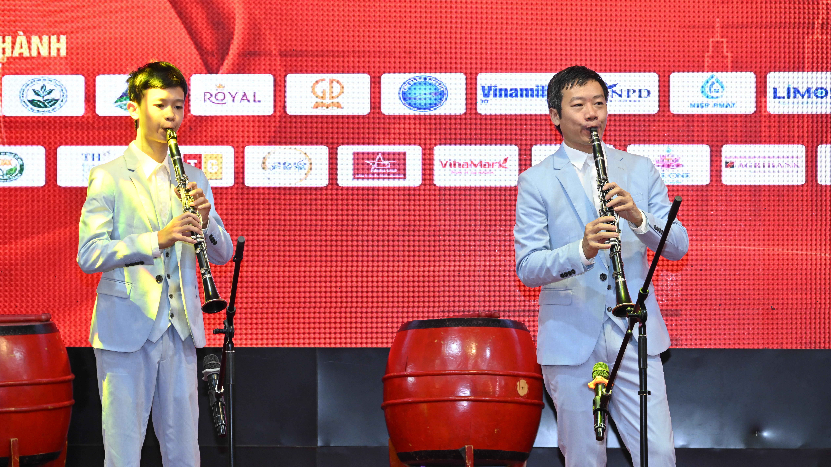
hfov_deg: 17.7
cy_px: 254
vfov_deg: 10.0
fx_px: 2666
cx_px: 415
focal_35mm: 121
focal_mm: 115
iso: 1600
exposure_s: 1/100
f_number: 7.1
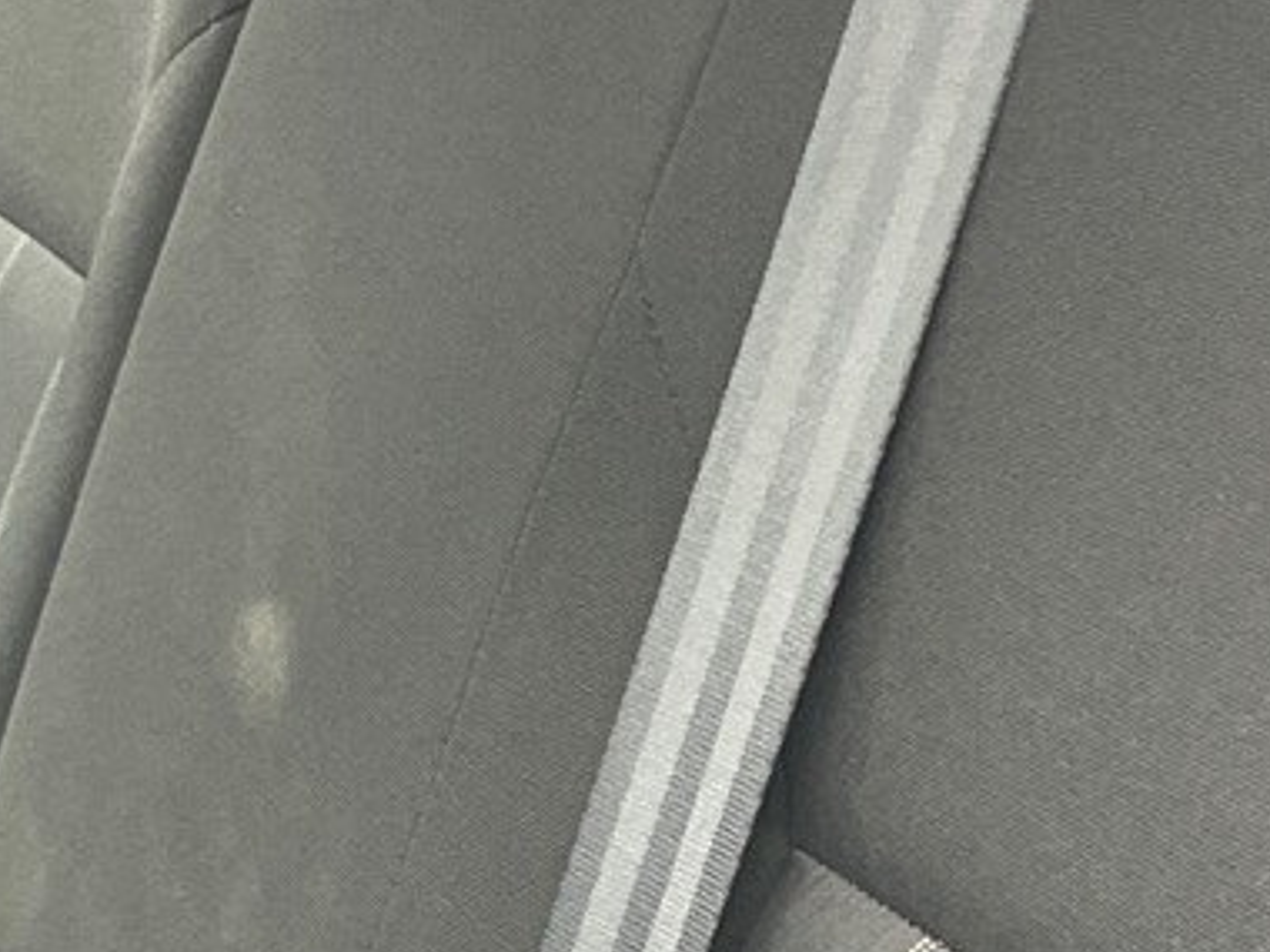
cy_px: 1861
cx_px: 50
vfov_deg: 11.0
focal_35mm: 123
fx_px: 4513
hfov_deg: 15.8
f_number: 1.6
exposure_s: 1/121
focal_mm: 4.2
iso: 100
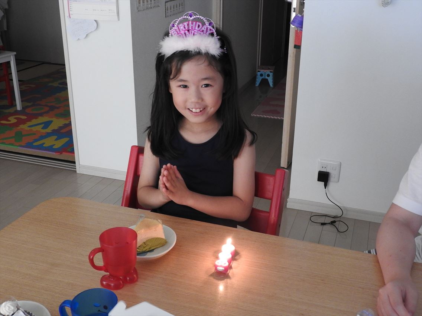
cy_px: 158
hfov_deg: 46.8
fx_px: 488
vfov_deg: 36.0
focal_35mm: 40
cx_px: 211
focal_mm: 7.2
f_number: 3.8
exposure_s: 1/15
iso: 400
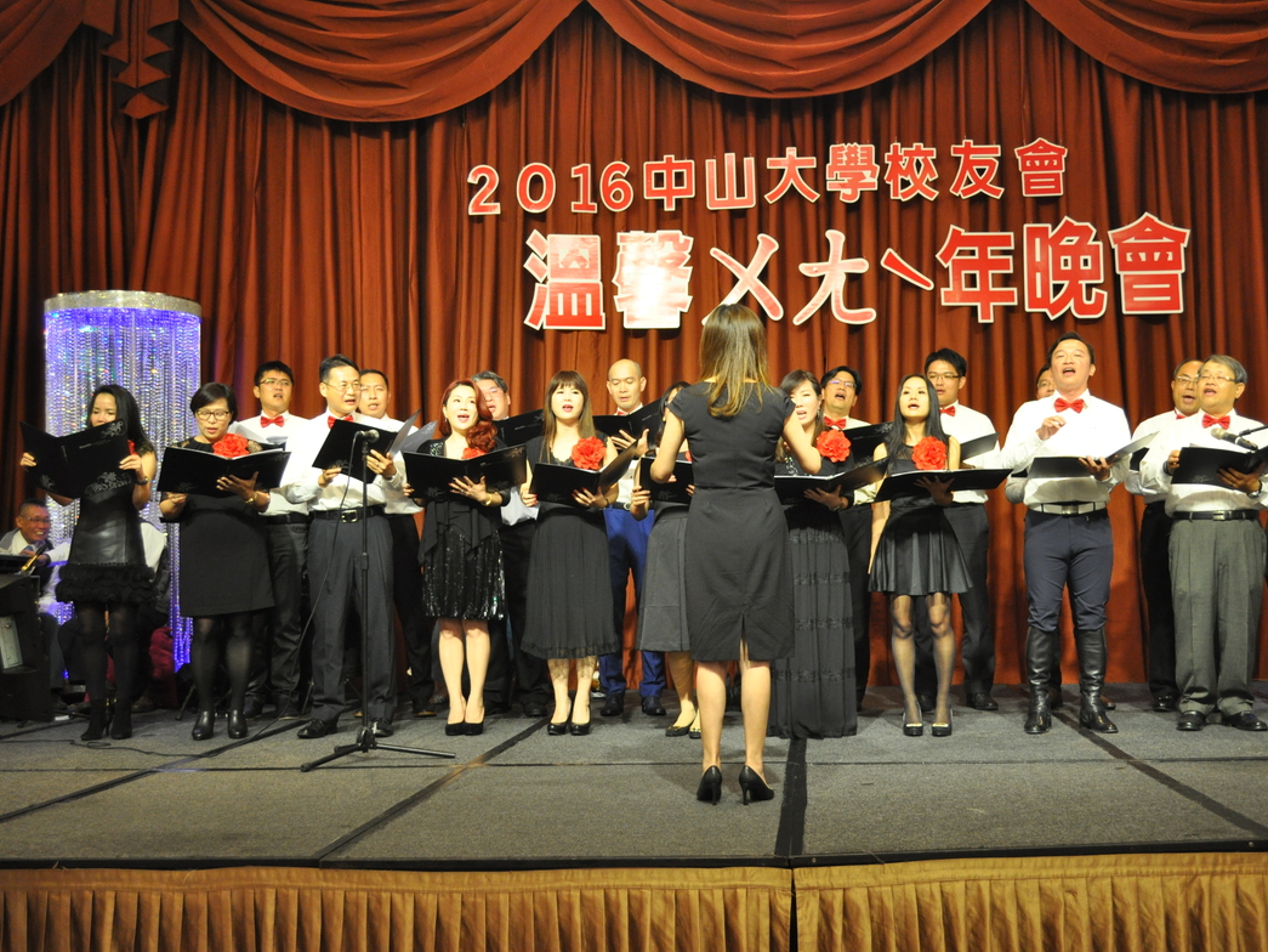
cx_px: 718
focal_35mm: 43
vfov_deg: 33.6
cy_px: 473
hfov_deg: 43.7
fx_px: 1575
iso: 800
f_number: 4.2
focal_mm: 26
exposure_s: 1/50
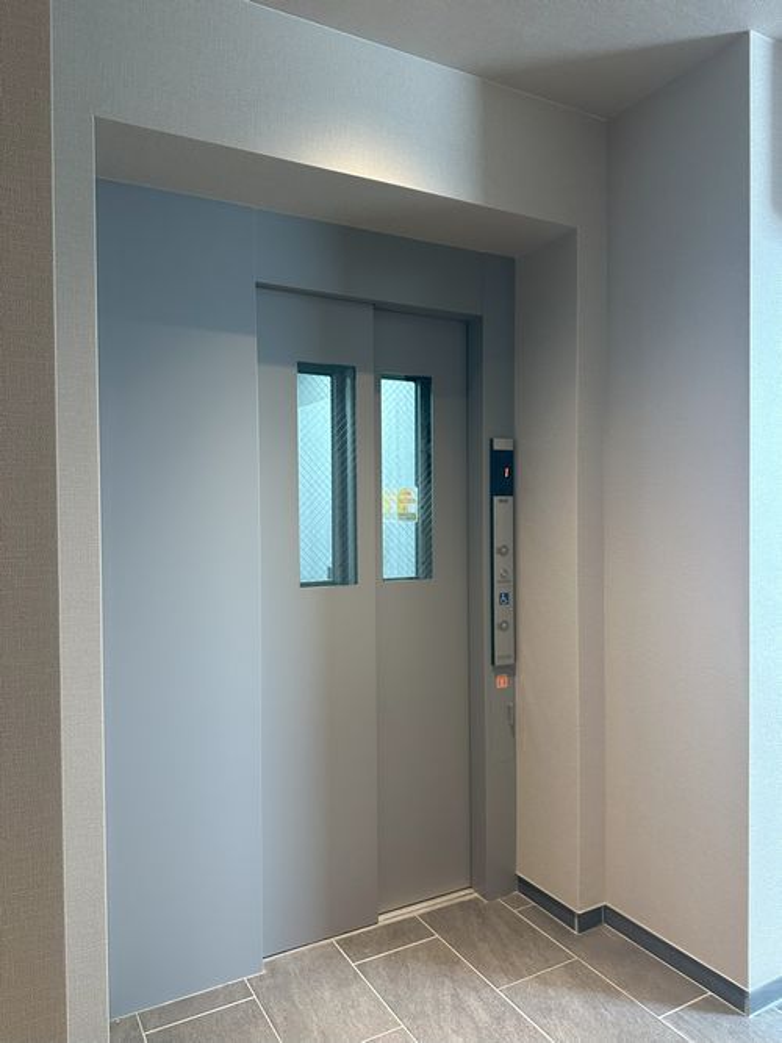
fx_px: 723
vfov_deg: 71.6
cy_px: 522
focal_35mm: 24
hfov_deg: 56.8
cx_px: 391
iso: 400
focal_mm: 6.86
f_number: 1.78
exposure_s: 1/50
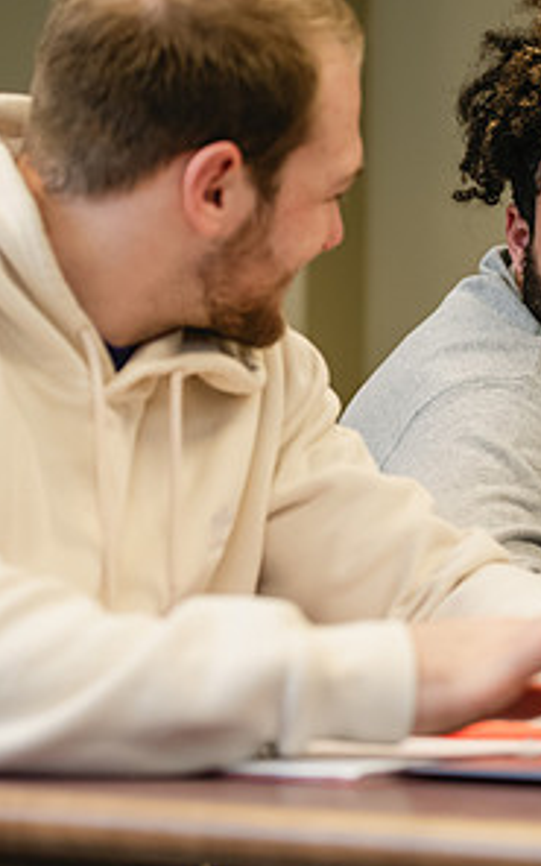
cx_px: 444
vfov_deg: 14.9
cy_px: 329
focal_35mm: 140
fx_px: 3303
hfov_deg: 9.3
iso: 1600
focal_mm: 70
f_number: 3.2
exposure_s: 1/200
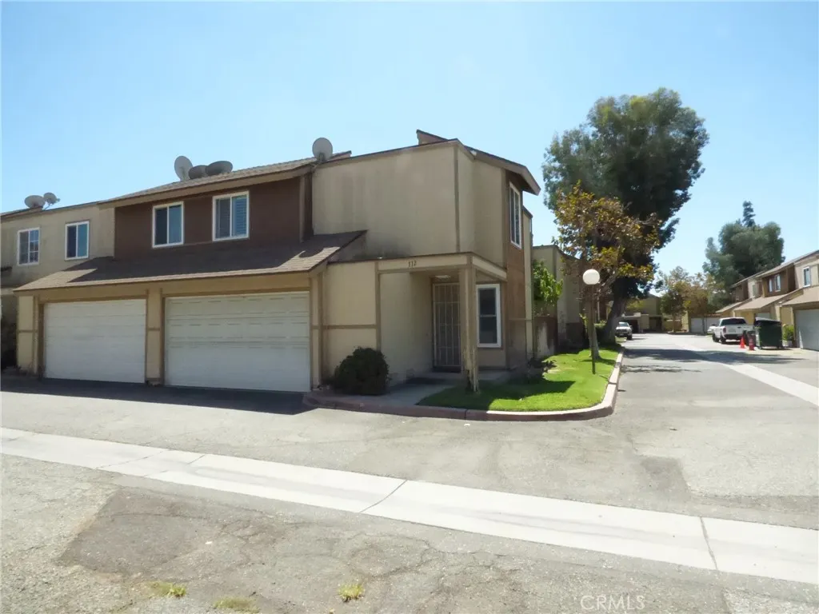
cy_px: 307
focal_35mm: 20
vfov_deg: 66.0
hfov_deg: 81.7
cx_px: 410
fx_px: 473
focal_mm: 3.58
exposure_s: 1/2000
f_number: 8
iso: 1600
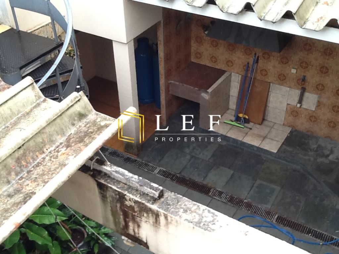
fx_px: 431
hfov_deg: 42.9
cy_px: 127
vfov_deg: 32.9
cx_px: 170
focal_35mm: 44
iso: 64
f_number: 2.4
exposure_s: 1/30
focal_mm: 2.03
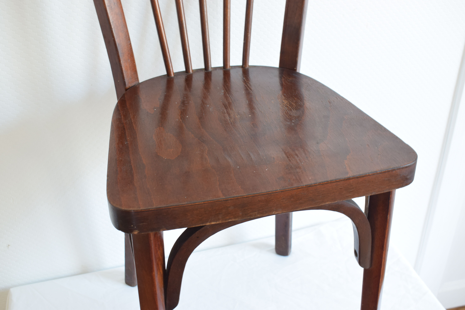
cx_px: 232
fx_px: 543
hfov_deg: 46.4
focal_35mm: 42
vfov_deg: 31.9
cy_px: 155
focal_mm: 28
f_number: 6.3
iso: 400
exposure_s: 1/4
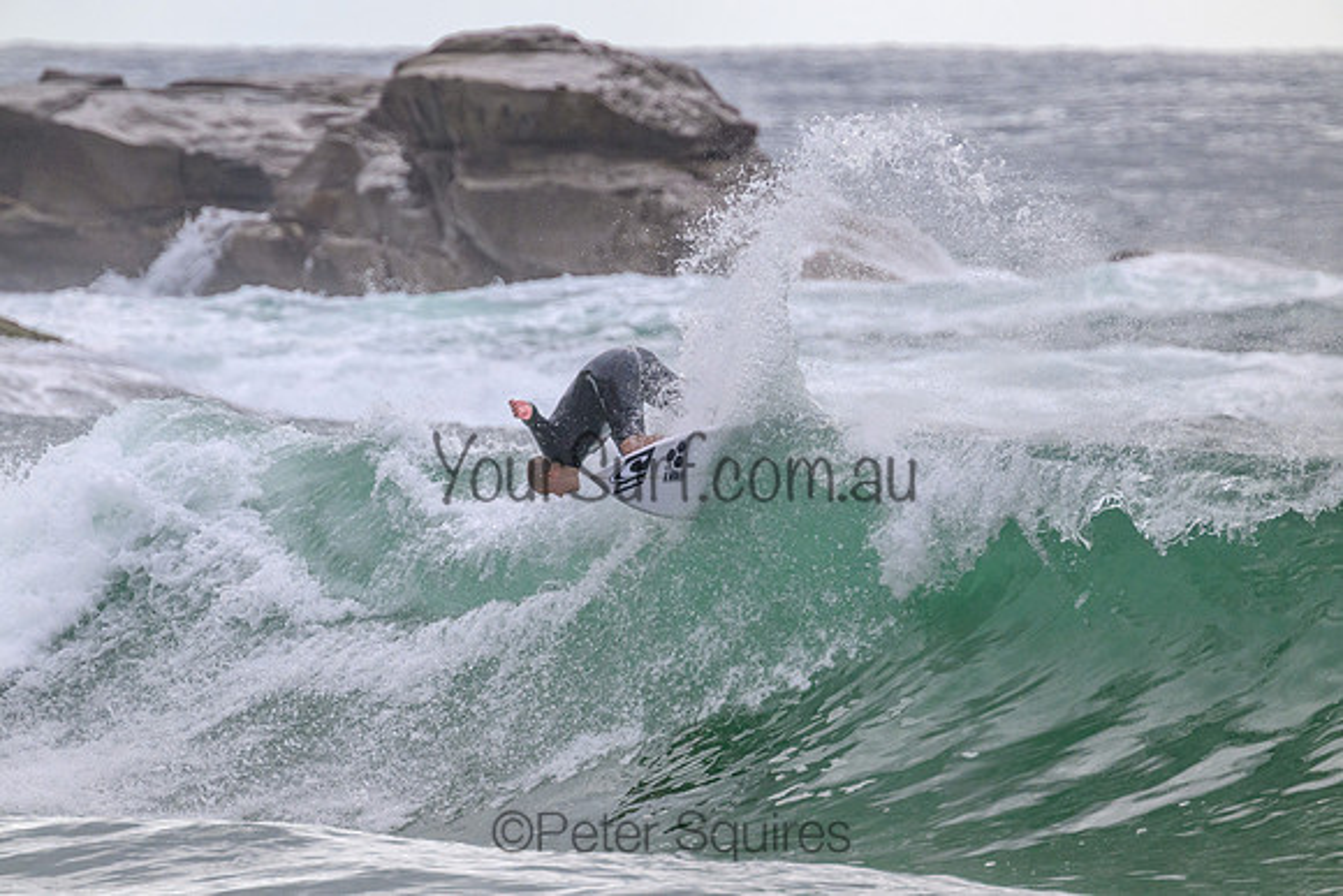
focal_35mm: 800
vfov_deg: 1.7
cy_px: 448
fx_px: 29850
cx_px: 672
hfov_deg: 2.6
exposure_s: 1/2000
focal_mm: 800
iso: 1800
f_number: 11
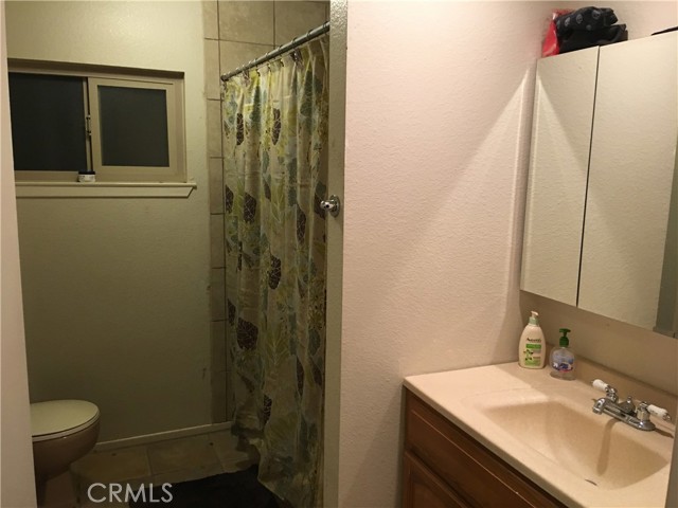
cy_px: 254
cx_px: 339
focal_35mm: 29
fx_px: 568
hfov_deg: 61.7
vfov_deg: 48.2
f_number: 2.2
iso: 80
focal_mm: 4.15
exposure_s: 1/15
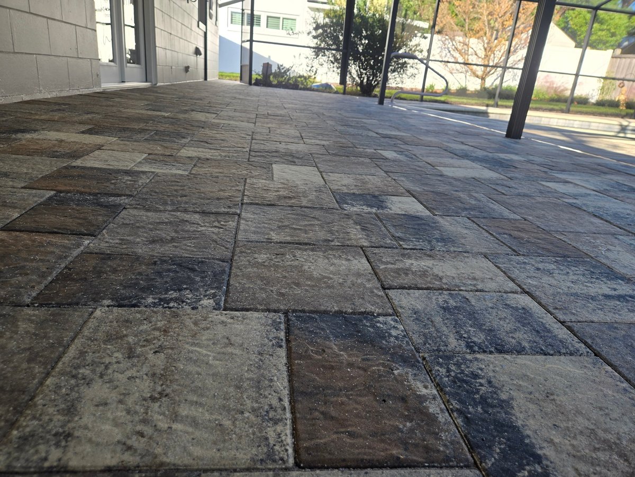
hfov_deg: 73.9
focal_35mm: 23
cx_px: 318
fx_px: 422
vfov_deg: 58.9
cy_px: 238
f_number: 1.8
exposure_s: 1/267
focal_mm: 5.4
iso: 25
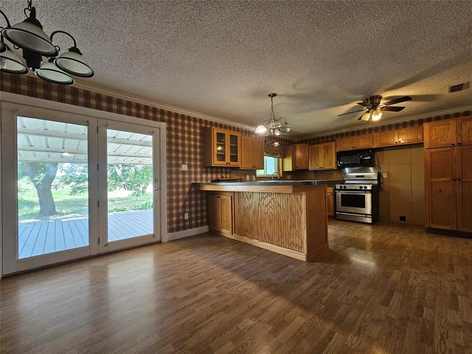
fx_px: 177
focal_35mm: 13
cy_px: 177
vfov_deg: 89.9
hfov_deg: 106.2
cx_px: 236
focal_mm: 2.2
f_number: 2.2
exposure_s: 1/60
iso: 250
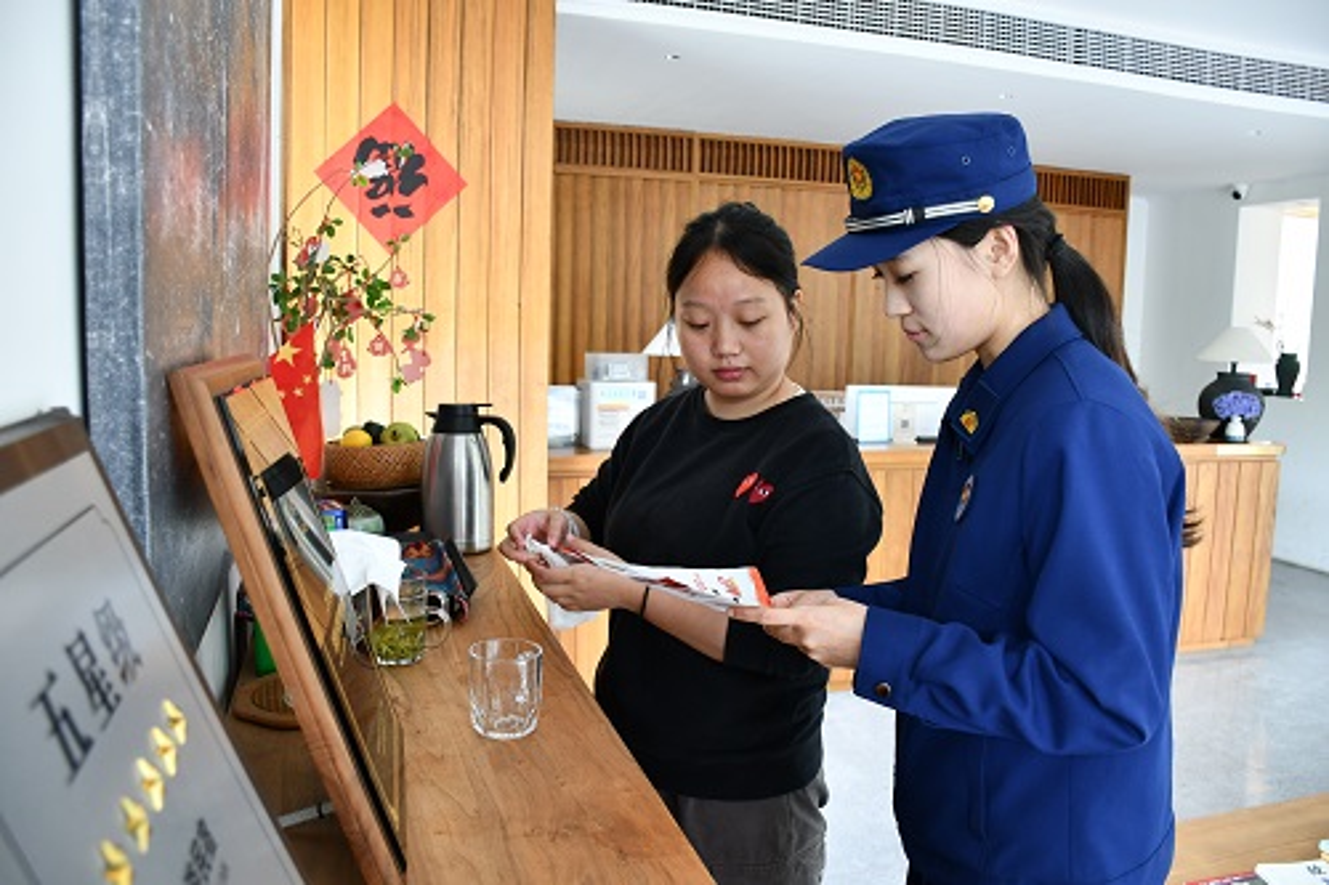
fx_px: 996
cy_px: 442
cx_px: 664
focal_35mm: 27
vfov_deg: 47.9
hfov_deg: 67.4
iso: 640
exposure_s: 1/60
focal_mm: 18
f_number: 4
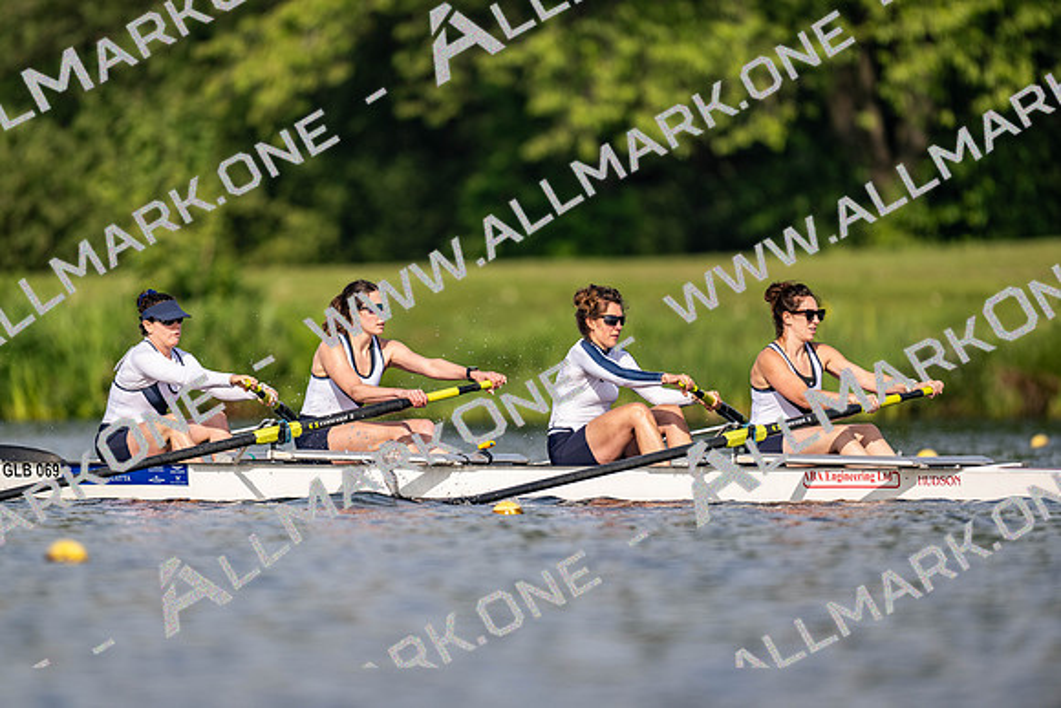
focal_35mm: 600
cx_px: 530
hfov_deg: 3.4
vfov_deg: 2.3
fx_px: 17687
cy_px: 354
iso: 280
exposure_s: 1/2500
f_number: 4
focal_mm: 600
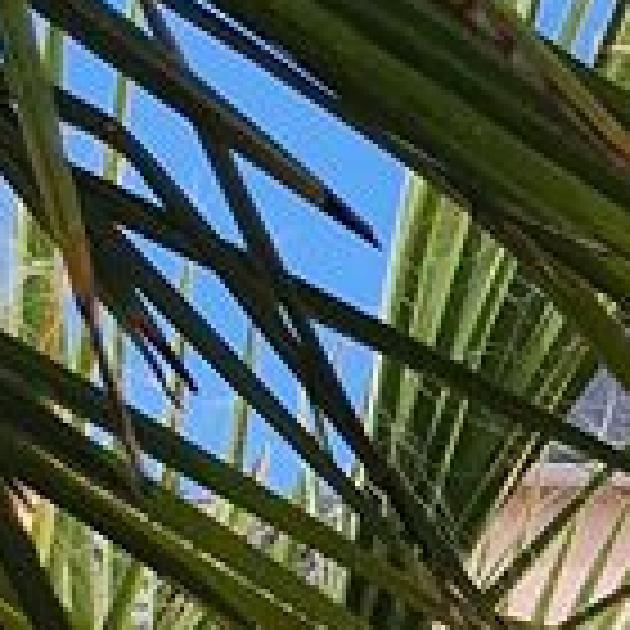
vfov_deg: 9.6
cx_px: 1908
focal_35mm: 164
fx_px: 3377
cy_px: 1440
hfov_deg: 8.7
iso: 50
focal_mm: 4.3
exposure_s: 1/1676
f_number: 2.4
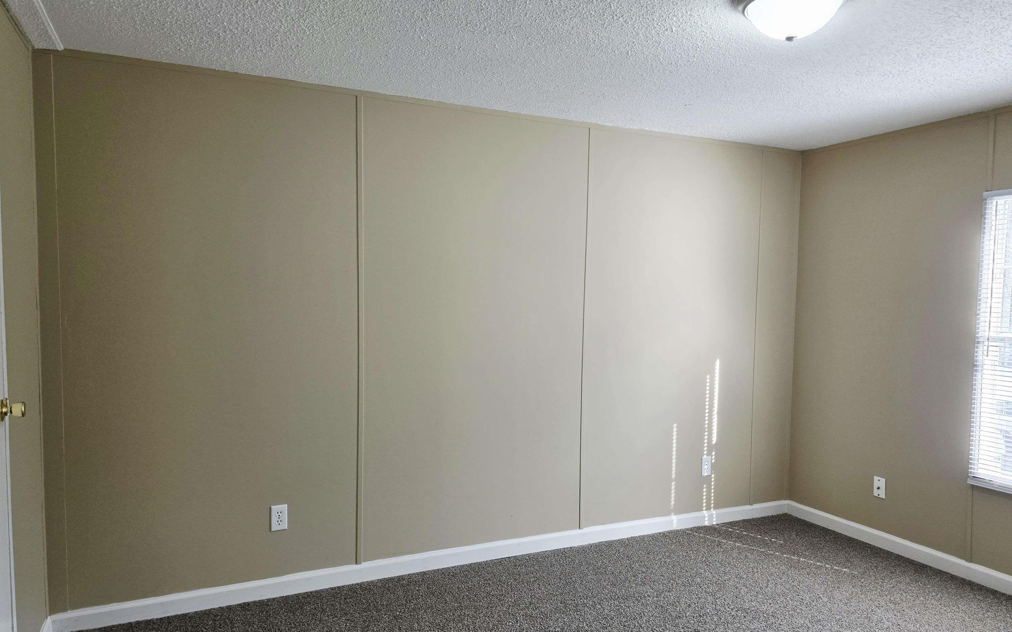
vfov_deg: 49.2
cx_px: 503
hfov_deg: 72.6
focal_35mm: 25
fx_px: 689
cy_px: 335
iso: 100
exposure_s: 1/182
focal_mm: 6.3
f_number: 1.7
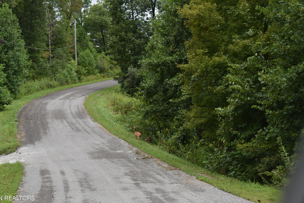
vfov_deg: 16.0
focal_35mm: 86
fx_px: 722
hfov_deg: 23.8
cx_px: 148
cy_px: 102
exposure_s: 1/200
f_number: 5.6
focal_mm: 55
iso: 140
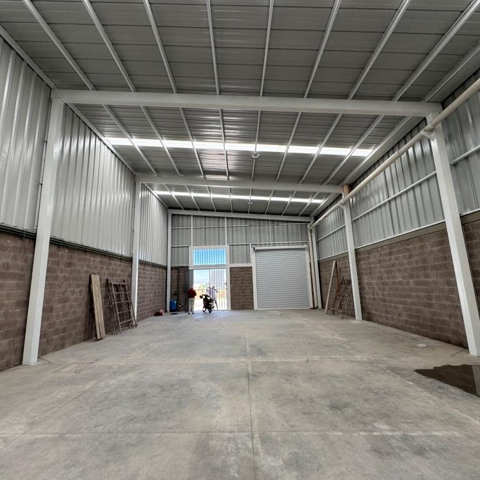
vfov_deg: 84.0
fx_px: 267
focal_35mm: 17
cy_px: 236
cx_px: 231
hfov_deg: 83.9
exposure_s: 1/202
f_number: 2.2
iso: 40
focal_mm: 2.22
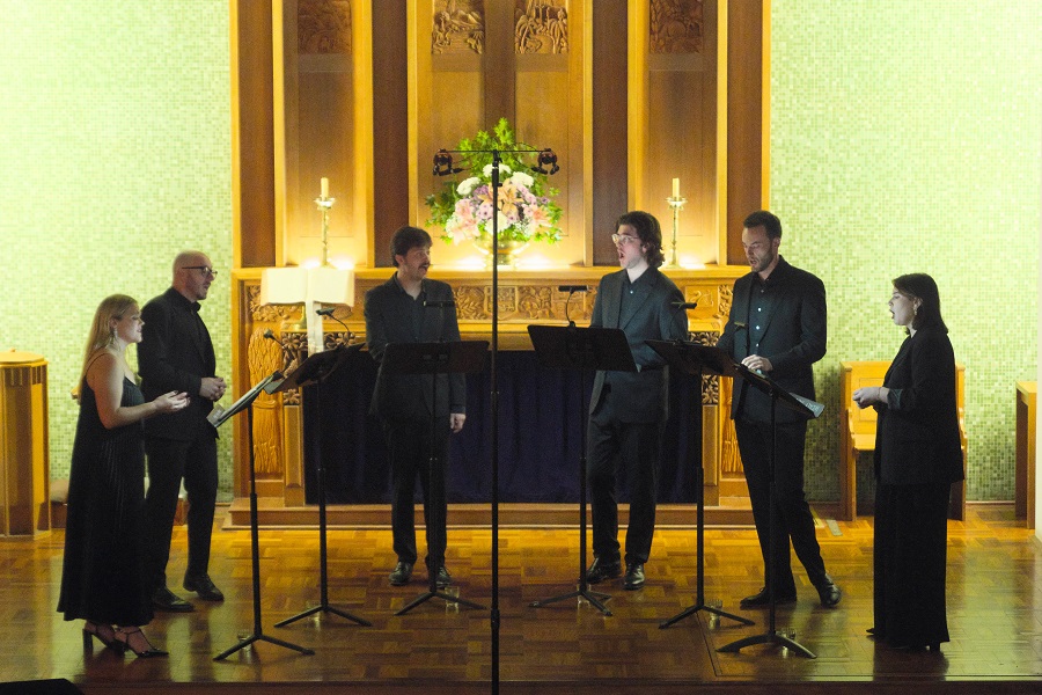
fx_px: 3039
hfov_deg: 19.5
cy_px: 348
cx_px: 521
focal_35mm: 105
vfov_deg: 13.0
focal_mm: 70.2
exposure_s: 1/50
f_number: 5.3
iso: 12800
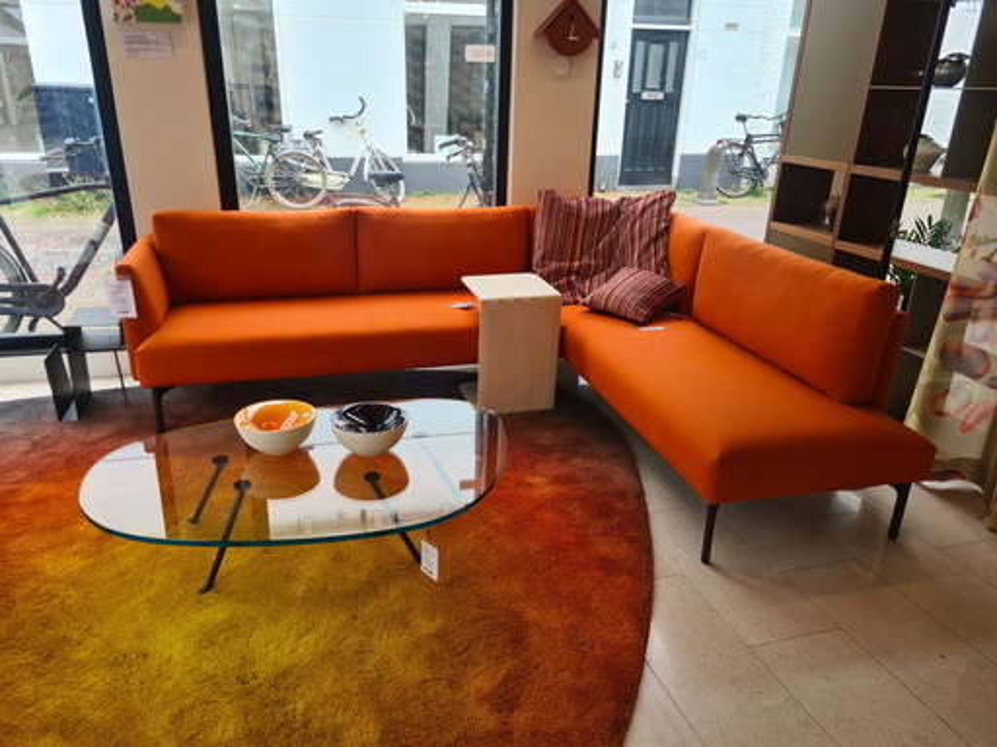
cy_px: 374
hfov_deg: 67.3
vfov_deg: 53.1
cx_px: 498
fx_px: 749
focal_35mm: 26
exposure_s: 1/211
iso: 50
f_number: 1.8
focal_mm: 5.4
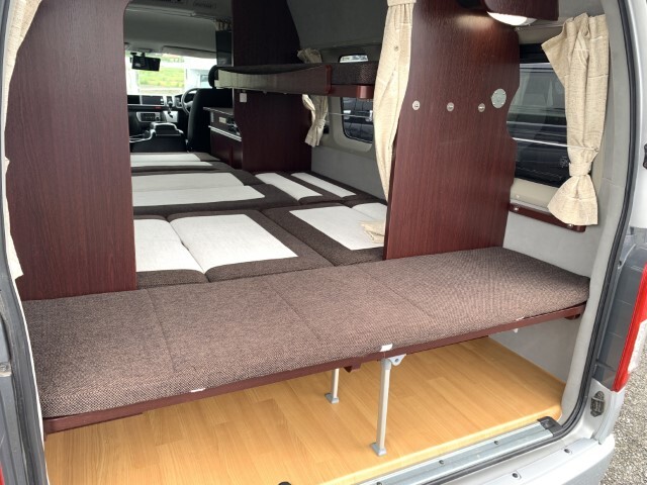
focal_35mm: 26
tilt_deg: -18.1
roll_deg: -4.0
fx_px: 486
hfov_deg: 67.3
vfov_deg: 53.1
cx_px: 324
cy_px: 242
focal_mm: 4.25
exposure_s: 1/121
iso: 32
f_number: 1.8
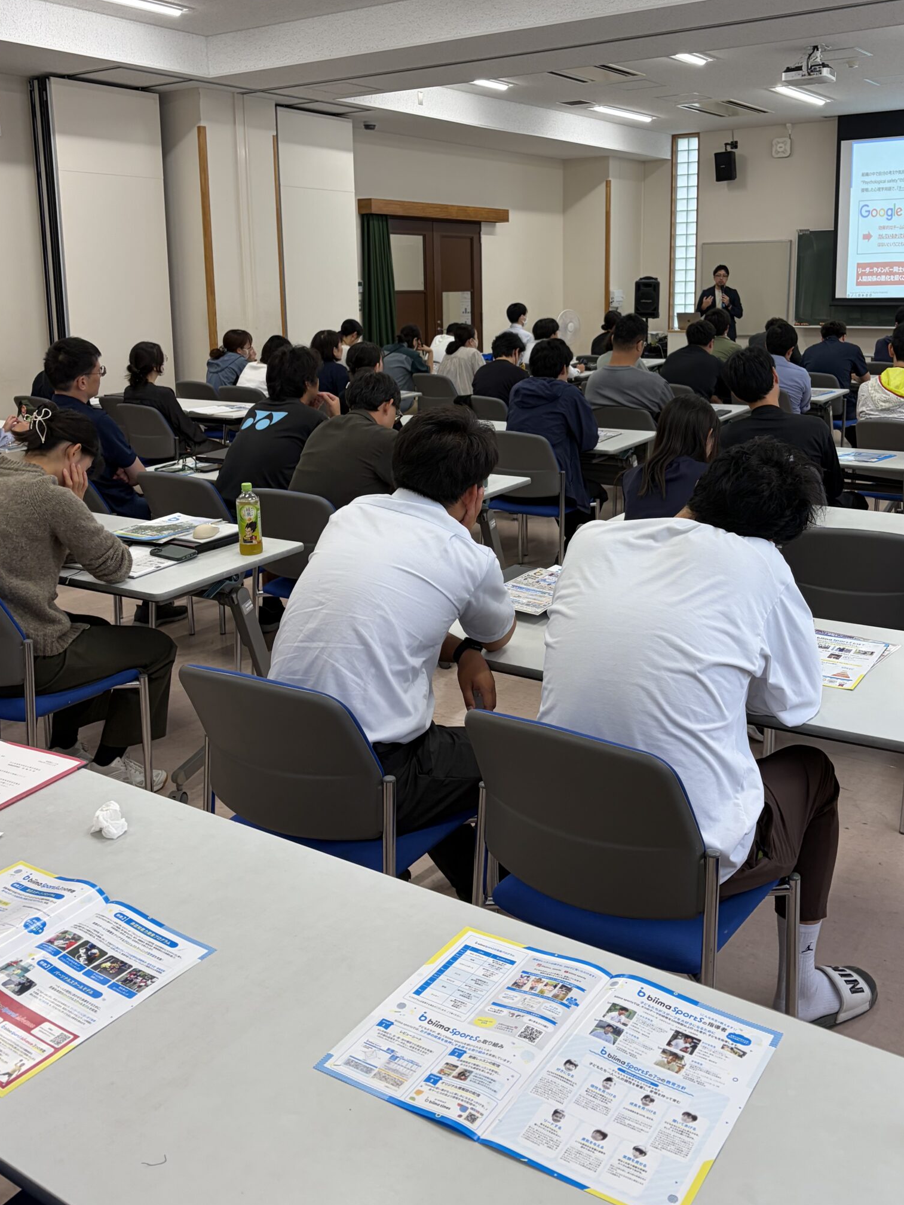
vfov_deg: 55.0
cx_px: 517
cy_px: 491
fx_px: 1149
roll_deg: +0.6
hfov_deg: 42.8
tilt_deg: -8.7
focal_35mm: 33
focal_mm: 5.96
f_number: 1.6
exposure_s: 1/121
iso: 80
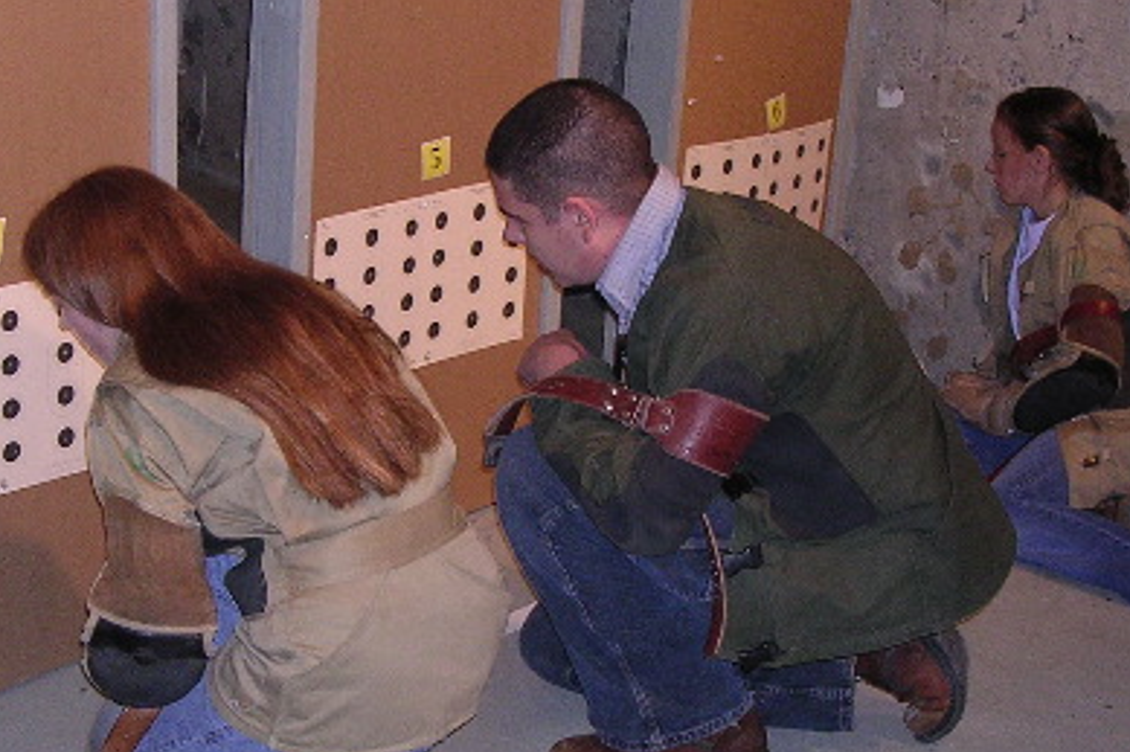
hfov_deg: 30.9
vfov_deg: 20.9
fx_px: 2039
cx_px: 491
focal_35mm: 65
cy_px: 389
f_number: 2.8
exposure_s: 1/60.1
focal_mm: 5.8
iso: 222
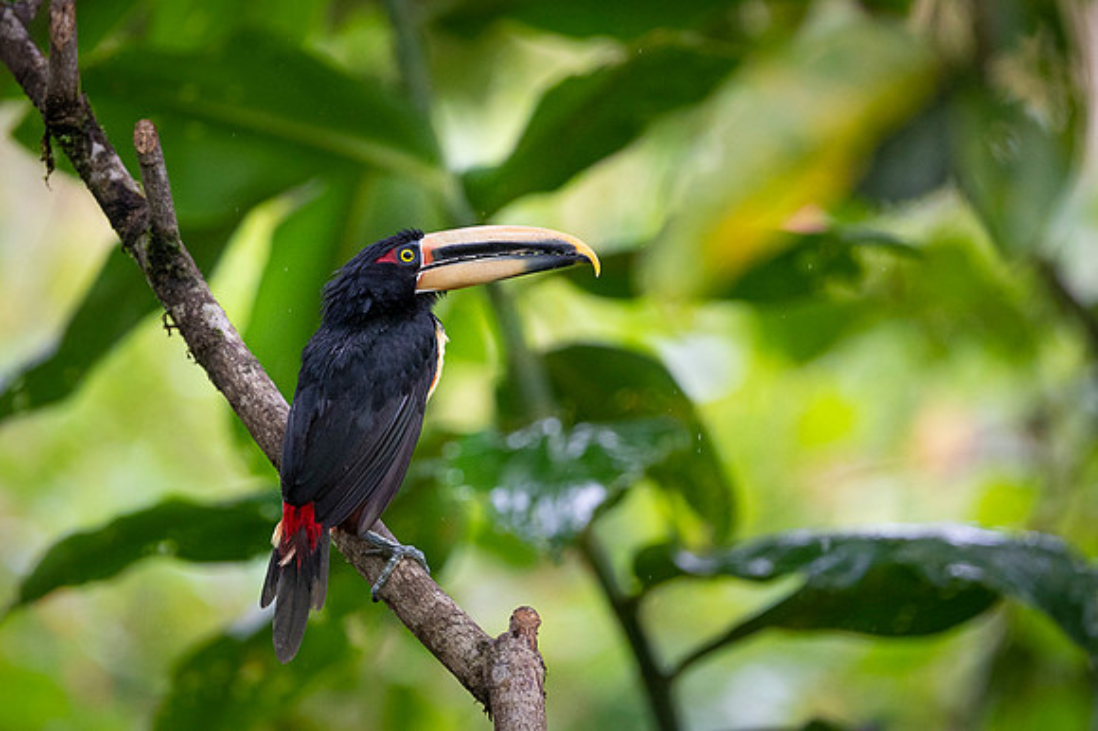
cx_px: 505
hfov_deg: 5.0
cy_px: 273
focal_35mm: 412
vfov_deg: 3.3
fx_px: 12561
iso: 2000
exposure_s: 1/1000
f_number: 4
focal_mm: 300
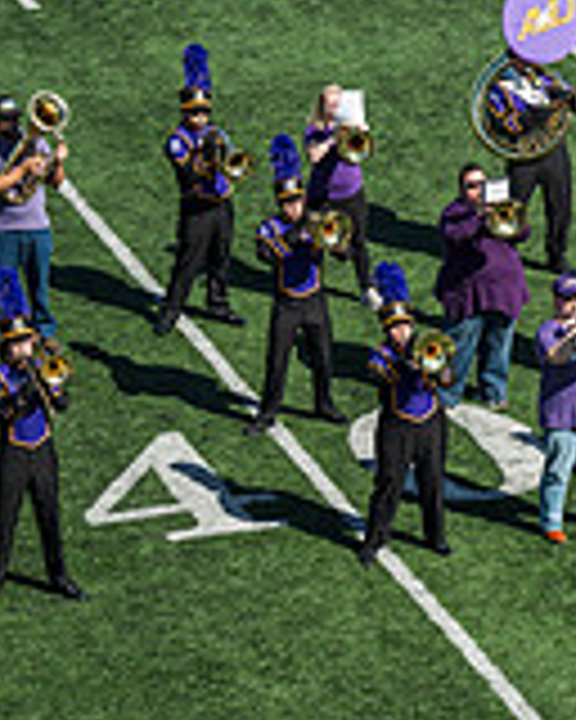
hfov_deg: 5.1
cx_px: 1048
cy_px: 160
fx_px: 6371
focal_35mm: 299
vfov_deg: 6.5
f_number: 3.5
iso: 100
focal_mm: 88
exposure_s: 1/1250
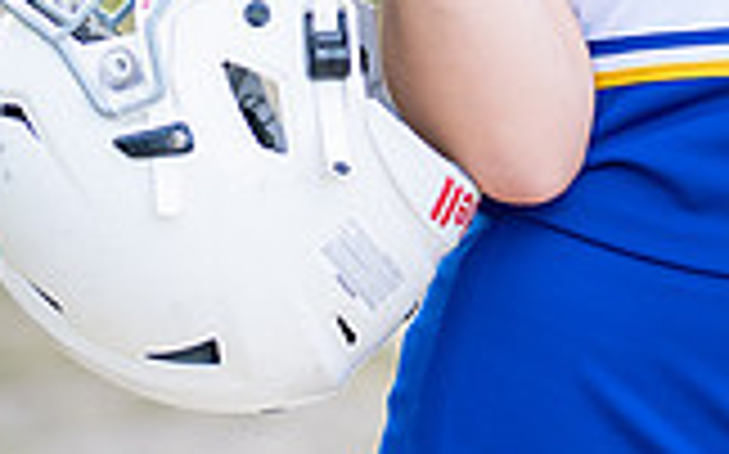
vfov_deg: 5.3
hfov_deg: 8.5
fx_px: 4904
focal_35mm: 247
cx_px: 667
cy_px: -125
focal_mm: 50
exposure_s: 1/800
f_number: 1.2
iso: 100
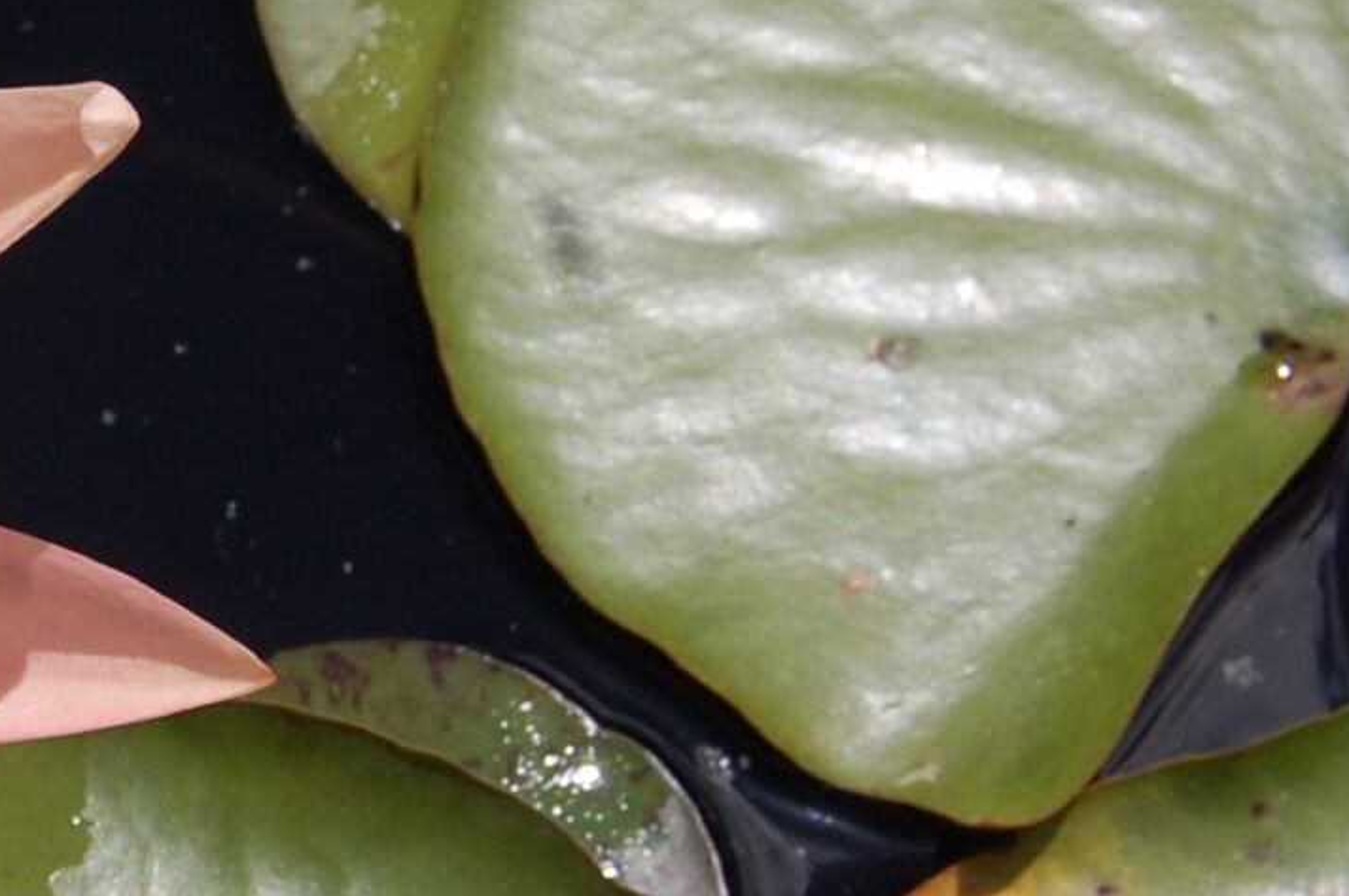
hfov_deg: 11.0
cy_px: 510
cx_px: -447
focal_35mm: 183
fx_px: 6851
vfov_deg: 7.5
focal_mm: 34
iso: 200
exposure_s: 1/500
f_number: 11
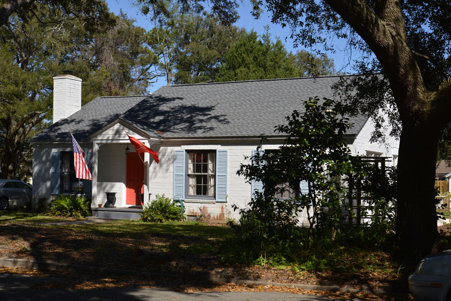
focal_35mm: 52
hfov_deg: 38.2
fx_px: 652
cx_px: 226
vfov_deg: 26.0
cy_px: 150
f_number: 7.1
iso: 100
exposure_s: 1/500
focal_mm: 52
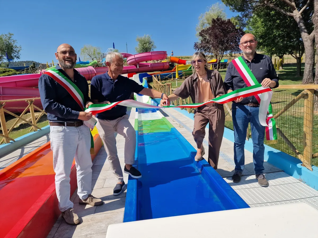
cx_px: 159
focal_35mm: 23
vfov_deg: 58.9
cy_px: 119
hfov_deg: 73.9
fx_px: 211
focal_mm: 6.4
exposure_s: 1/1740
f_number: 1.8
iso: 50
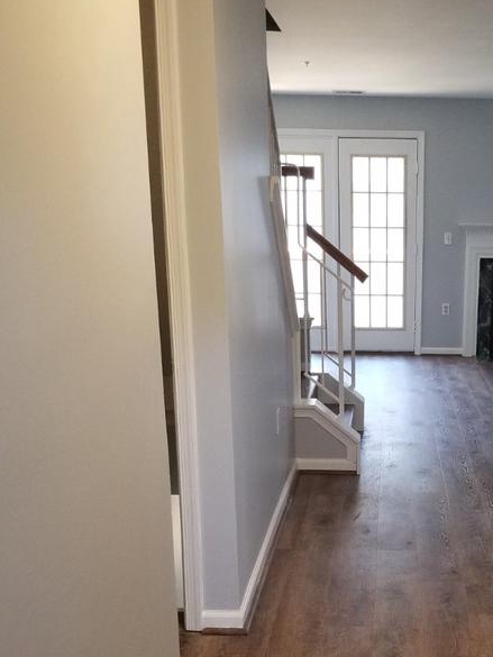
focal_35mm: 48
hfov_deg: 29.4
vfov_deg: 38.9
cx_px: 410
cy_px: 473
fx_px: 911
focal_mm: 4.3
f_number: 1.7
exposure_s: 1/60
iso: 200
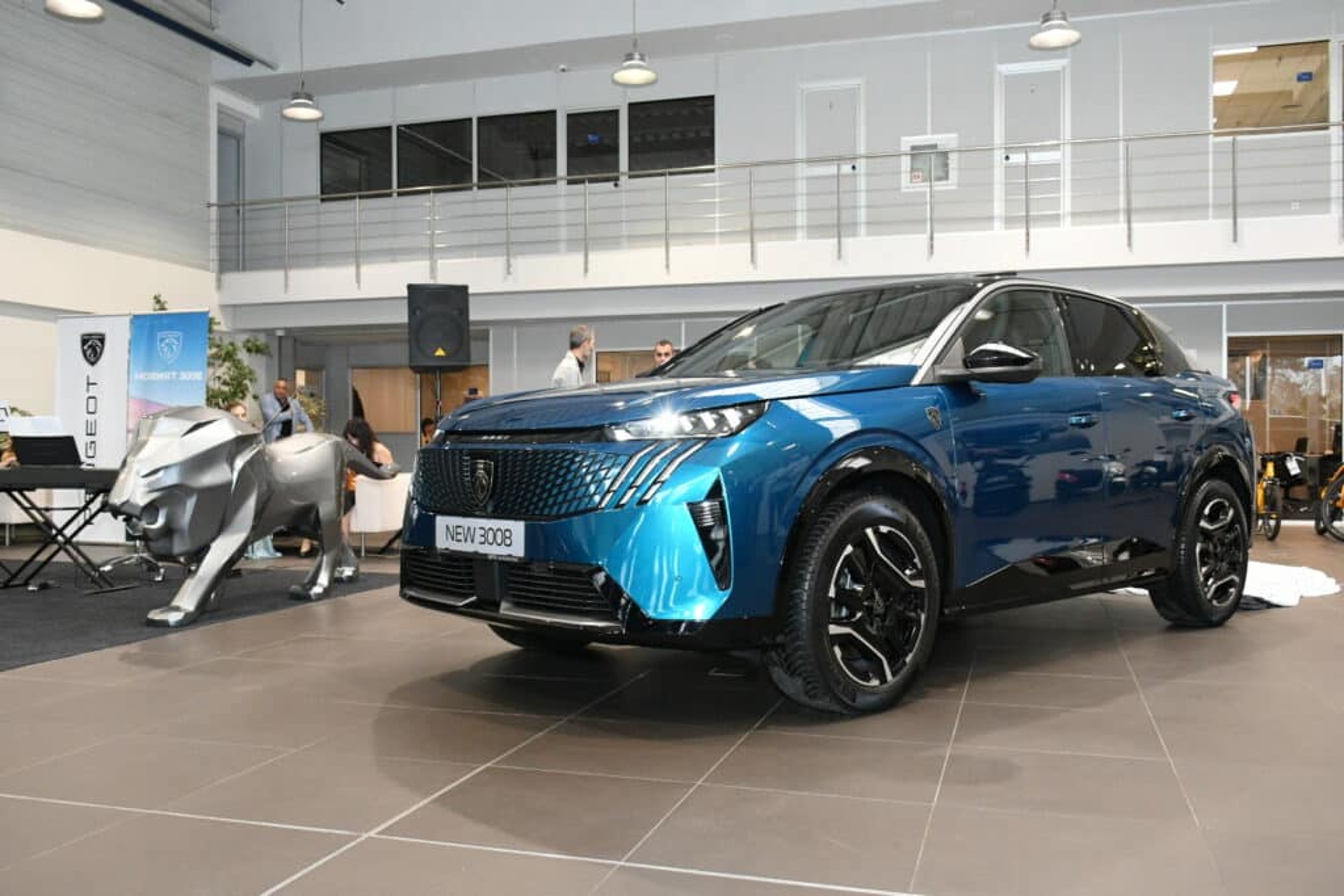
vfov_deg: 40.0
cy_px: 448
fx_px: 1232
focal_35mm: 33
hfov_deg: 57.2
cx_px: 672
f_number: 5.6
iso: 3200
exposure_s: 1/160
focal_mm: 22
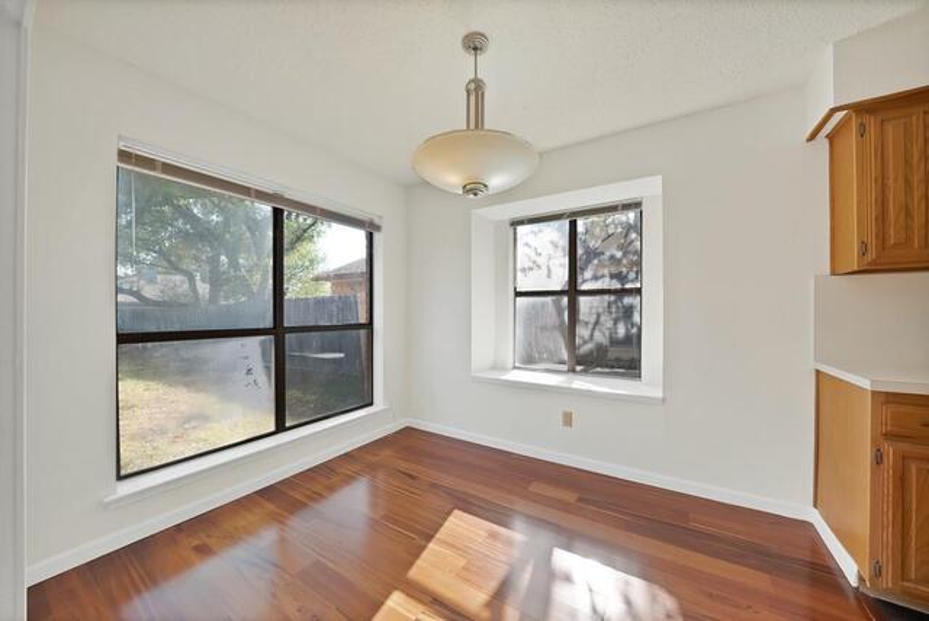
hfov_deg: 112.6
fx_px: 310
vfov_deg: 90.1
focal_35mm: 12
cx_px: 464
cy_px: 310
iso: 640
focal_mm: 12
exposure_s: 1/6
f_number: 9
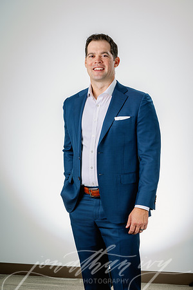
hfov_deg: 19.5
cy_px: 145
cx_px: 96
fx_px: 563
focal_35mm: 70
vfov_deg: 28.8
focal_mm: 70
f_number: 8
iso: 125
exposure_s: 1/160
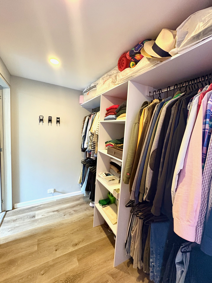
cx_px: 106
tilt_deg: -5.4
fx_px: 114
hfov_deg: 85.7
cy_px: 142
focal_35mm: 14
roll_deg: -3.6
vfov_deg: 102.1
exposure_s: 1/30
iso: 800
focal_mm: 2.22
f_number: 2.2
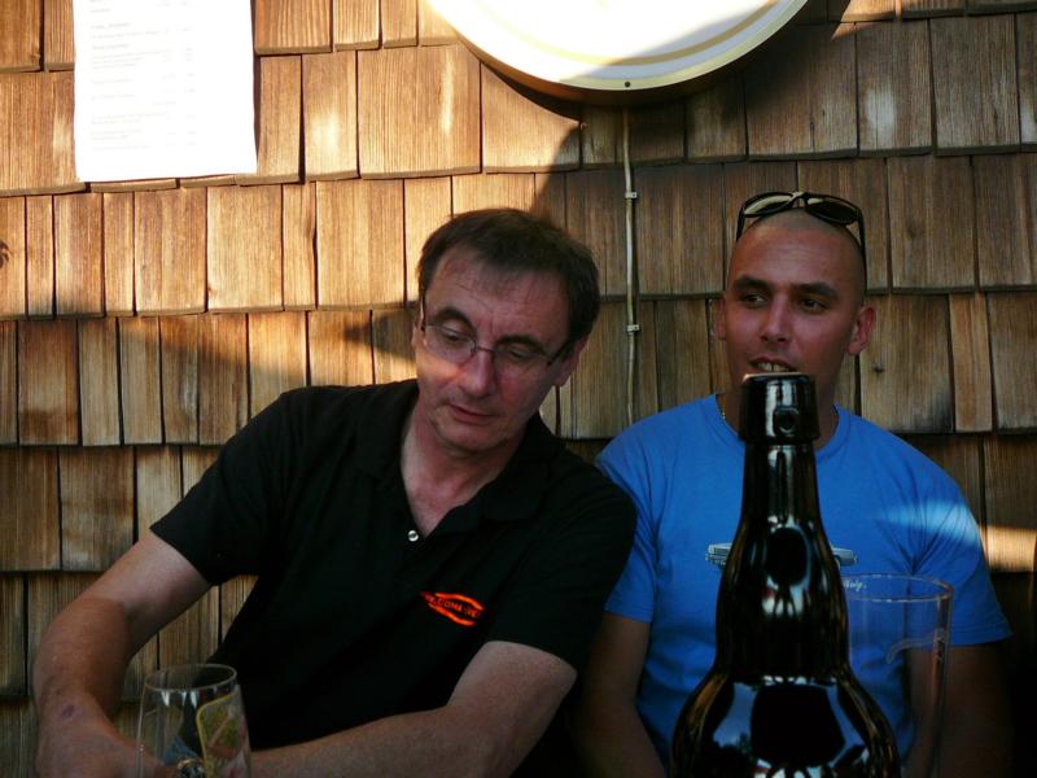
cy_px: 389
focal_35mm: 35
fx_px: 1049
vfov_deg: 40.7
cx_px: 518
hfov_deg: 52.6
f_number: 2.8
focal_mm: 5.2
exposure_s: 1/500
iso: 80
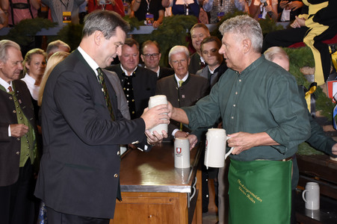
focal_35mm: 48
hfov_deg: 41.1
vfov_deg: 28.0
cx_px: 168
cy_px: 112
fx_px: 449
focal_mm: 32
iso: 1000
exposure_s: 1/160
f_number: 6.3
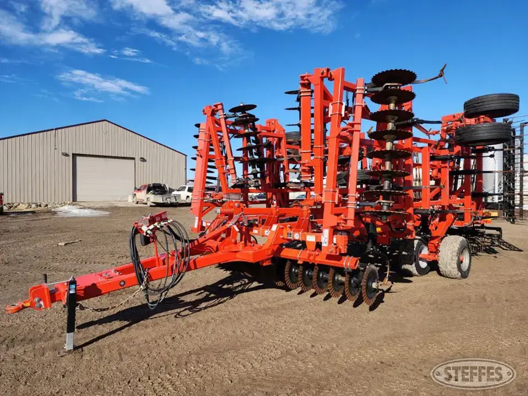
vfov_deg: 58.9
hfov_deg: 73.9
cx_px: 264
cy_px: 198
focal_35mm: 23
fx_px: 351
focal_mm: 6.4
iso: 12
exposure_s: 1/1228
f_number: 1.8
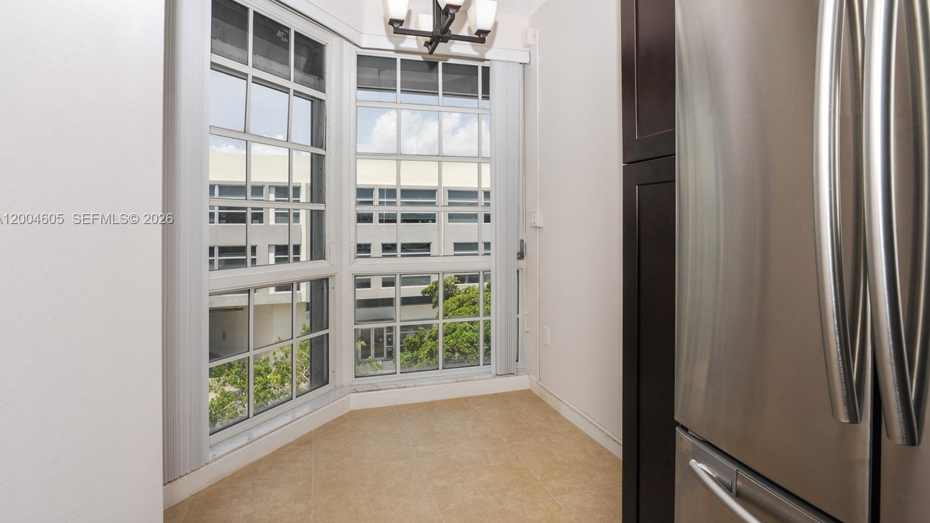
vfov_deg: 60.7
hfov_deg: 92.7
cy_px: 220
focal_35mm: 18
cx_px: 461
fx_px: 444
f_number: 9
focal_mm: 17
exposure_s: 1/250
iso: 200
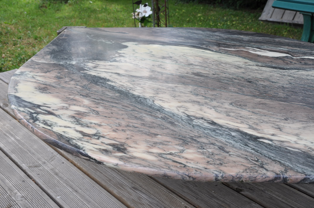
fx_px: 366
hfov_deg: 46.4
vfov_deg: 31.8
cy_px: 104
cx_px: 157
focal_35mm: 42
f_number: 9.5
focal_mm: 28
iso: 250
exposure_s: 1/90
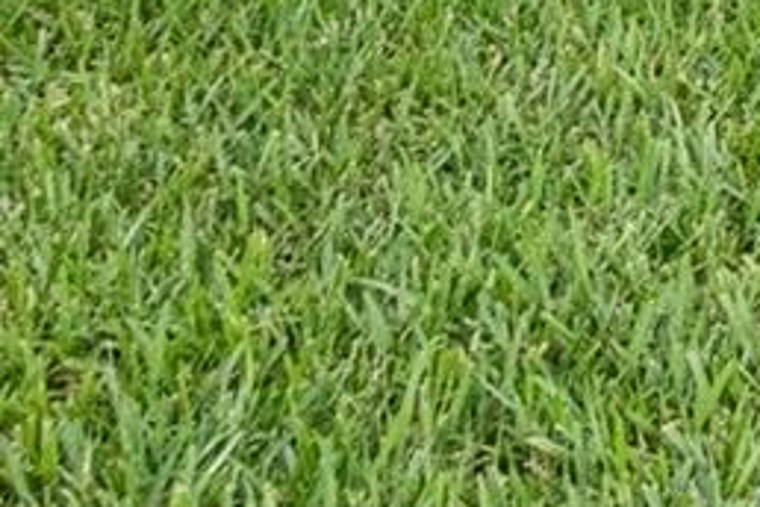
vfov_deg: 11.4
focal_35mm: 93
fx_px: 1963
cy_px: -814
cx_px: 1697
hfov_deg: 15.3
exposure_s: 1/1250
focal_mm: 10
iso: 1250
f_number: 8
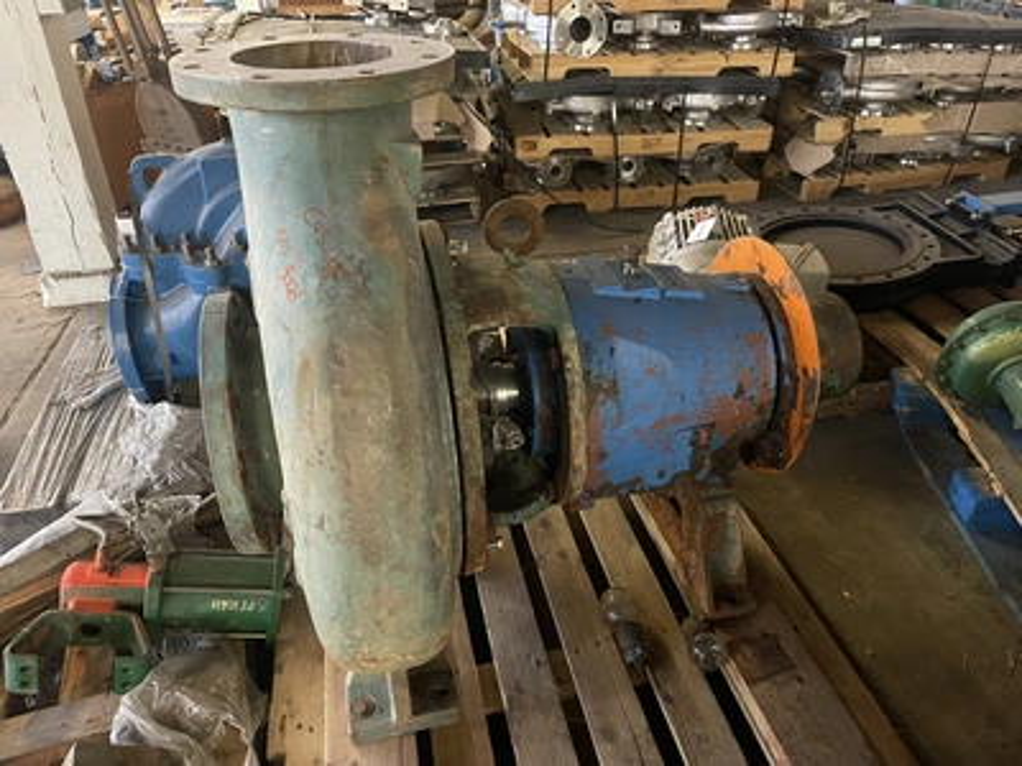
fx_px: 768
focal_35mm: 26
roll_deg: +1.3
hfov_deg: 67.3
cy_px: 383
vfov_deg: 53.1
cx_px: 511
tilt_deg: -31.8
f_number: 1.6
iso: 800
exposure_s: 1/30
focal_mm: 5.1
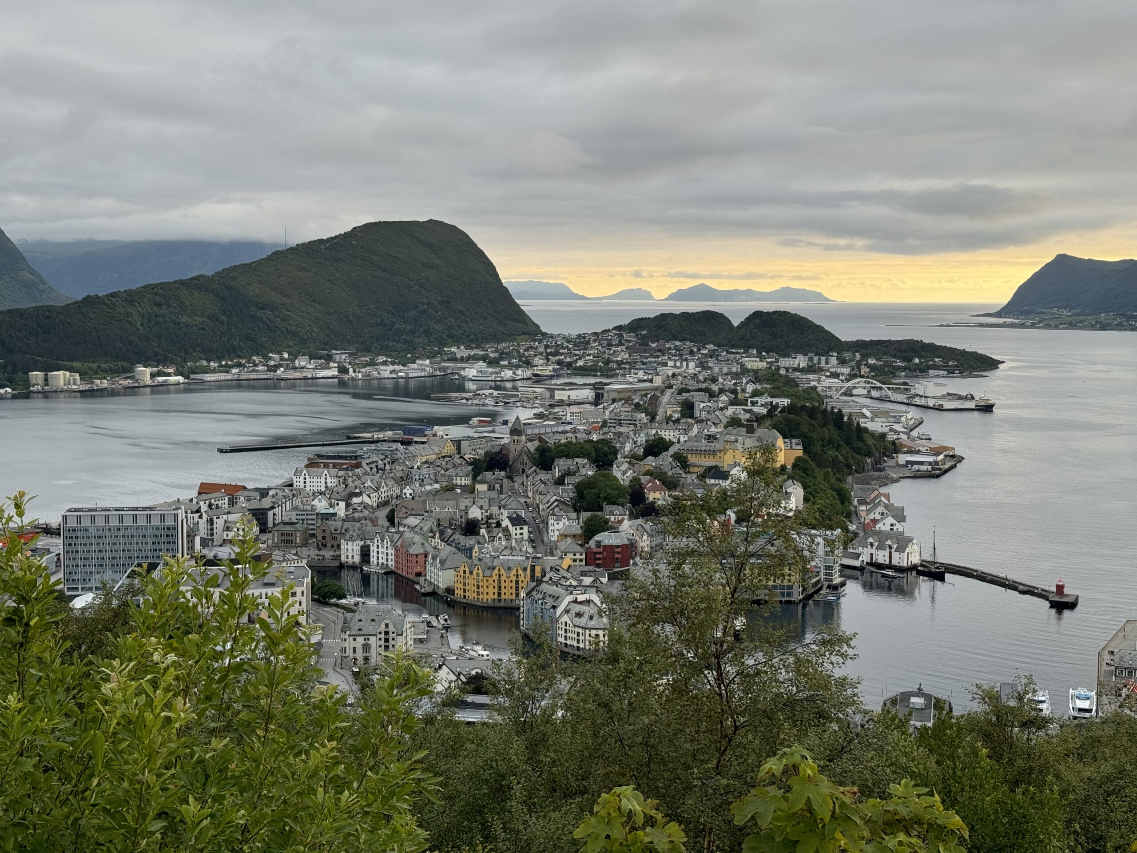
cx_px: 568
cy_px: 426
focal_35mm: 48
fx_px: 1577
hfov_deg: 39.7
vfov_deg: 30.3
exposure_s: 1/522
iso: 64
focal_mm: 6.76
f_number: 1.78
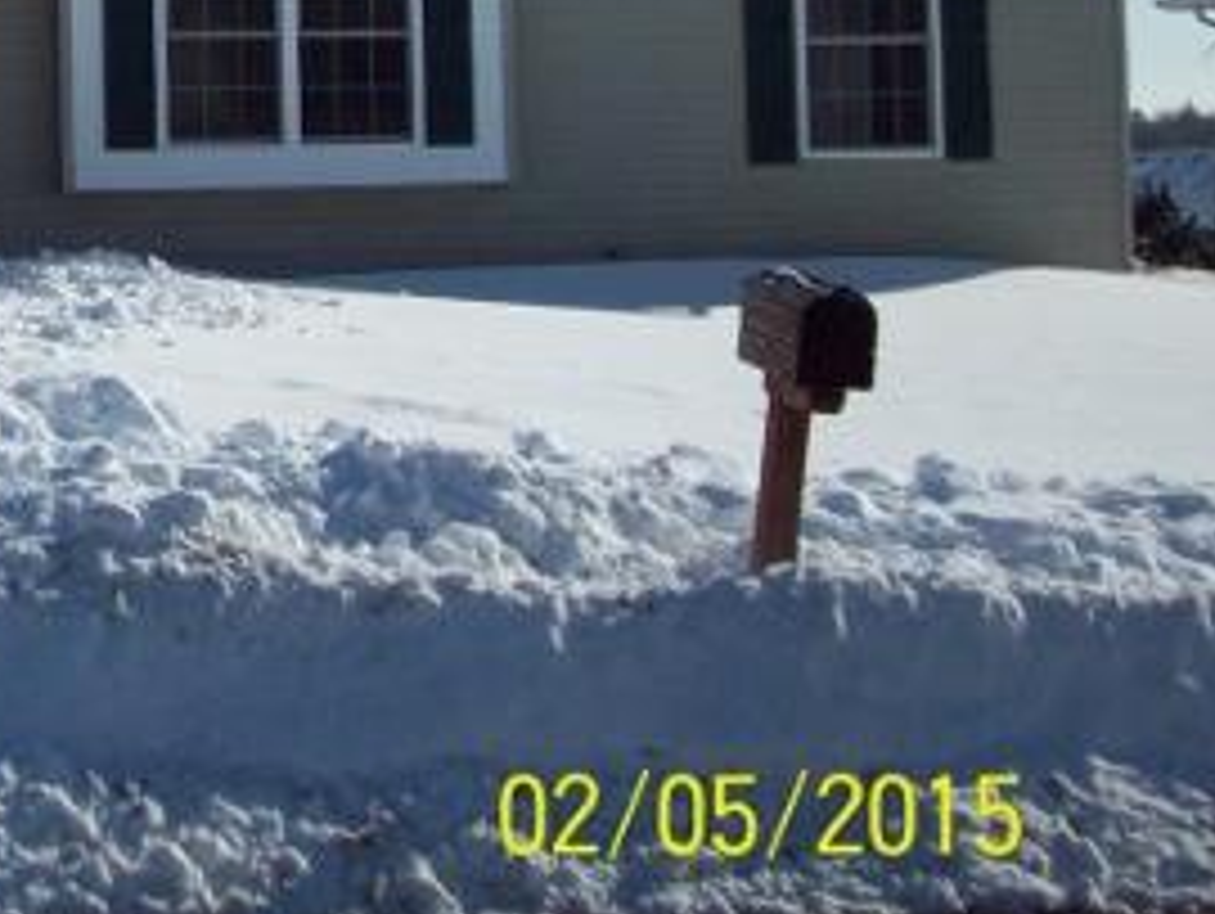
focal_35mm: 109
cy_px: -59
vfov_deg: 13.4
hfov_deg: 17.3
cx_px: -212
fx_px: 3829
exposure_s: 1/850
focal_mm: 7.6
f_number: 6.3
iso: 80
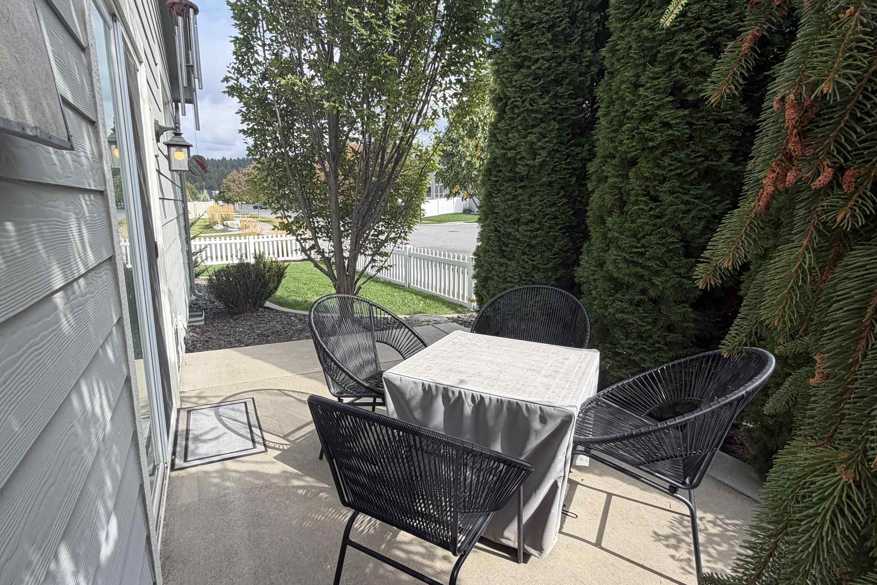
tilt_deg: -11.5
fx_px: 463
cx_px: 427
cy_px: 292
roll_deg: +0.4
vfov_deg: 64.6
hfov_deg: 86.9
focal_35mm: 19
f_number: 2.2
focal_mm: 2.22
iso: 40
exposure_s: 1/540
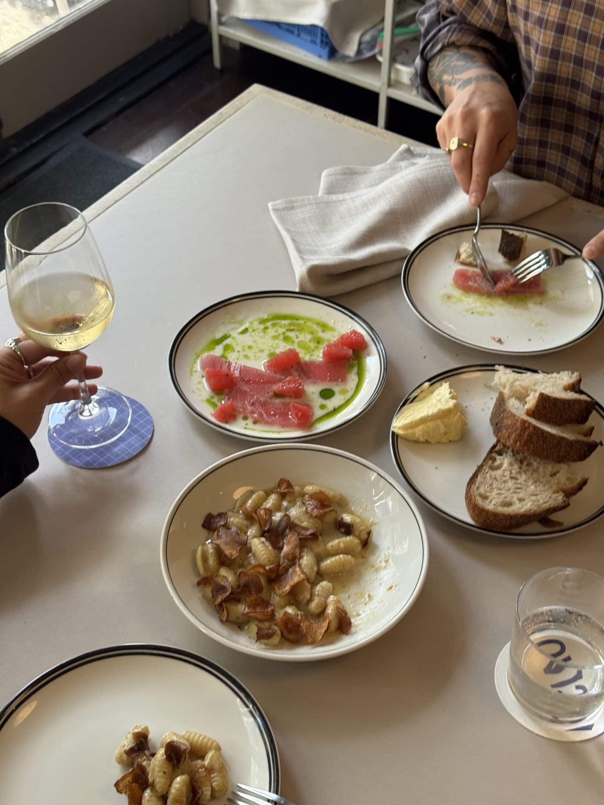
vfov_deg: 39.7
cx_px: 302
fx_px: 1117
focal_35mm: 48
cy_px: 402
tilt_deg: -45.7
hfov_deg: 30.3
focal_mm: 6.76
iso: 100
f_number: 1.78
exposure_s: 1/71
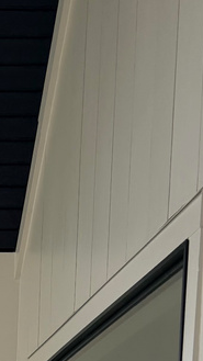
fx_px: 1168
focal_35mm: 122
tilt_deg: -9.9
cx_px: -196
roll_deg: +0.2
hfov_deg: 9.3
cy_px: 790
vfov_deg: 13.9
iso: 100
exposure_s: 1/1855
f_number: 1.78
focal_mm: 6.76
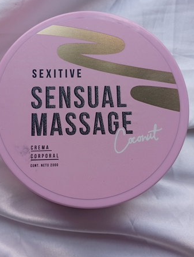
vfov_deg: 56.6
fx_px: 238
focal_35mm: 32
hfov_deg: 44.2
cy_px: 113
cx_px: 83
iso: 143
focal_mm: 3.98
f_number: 1.8
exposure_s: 1/50
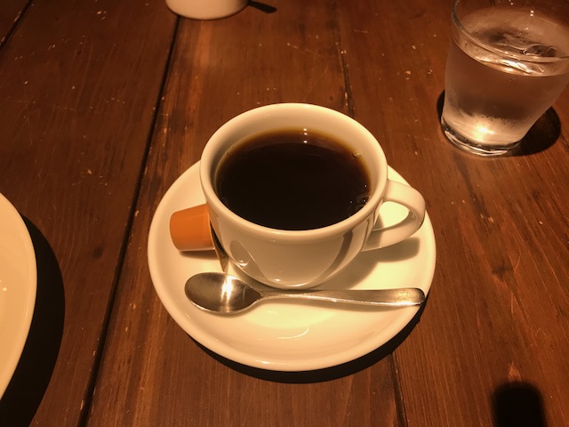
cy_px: 214
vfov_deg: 49.7
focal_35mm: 28
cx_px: 284
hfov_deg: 63.4
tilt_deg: -49.8
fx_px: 460
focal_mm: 3.99
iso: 32
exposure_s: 1/24
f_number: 1.8
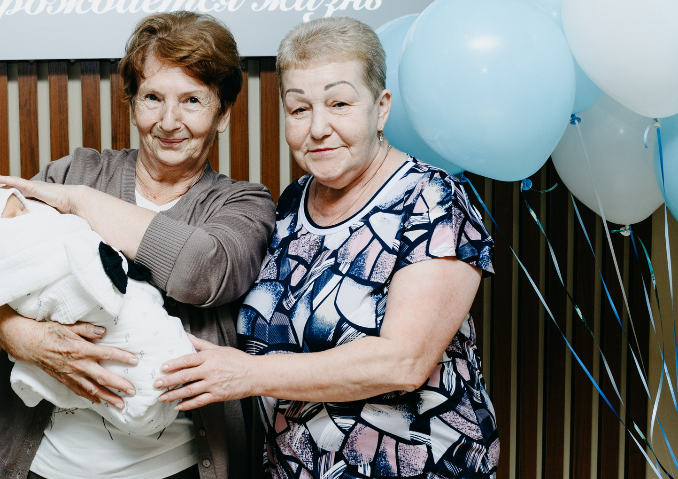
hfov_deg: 28.2
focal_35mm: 69
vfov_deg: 20.5
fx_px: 1323
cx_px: 154
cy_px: 192
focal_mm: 35
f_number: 4
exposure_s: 1/160
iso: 200
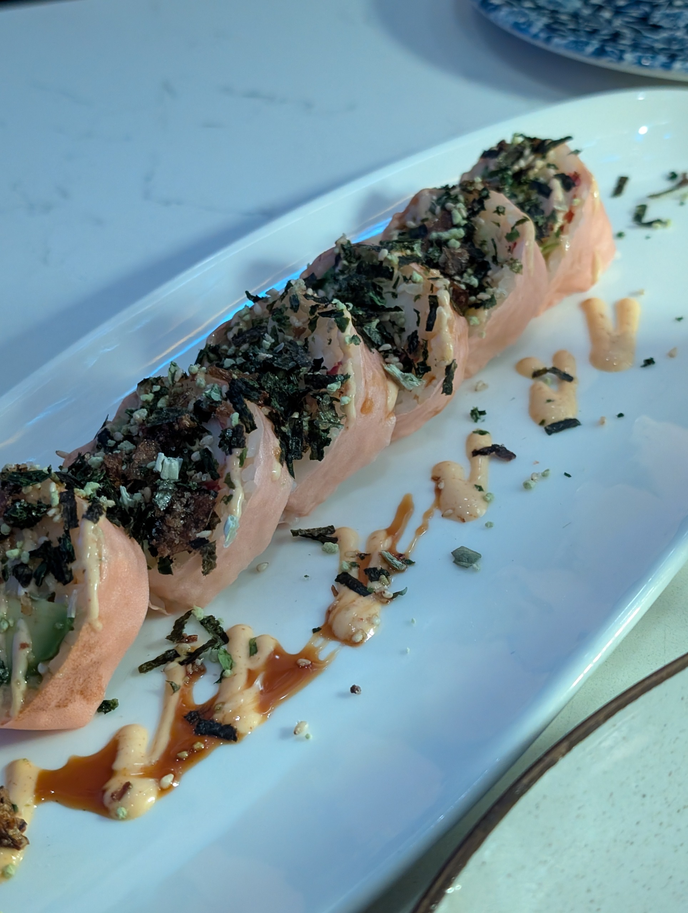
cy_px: 456
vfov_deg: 38.9
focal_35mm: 49
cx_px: 344
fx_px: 1295
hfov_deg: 29.8
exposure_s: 1/17.1
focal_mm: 6.9
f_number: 1.68
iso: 401
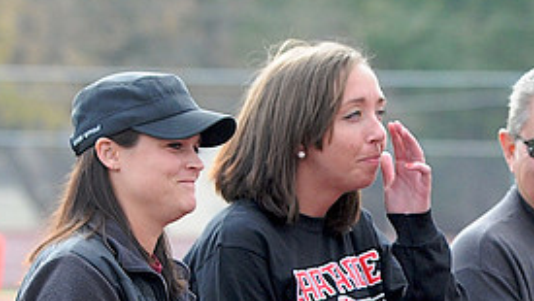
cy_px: 346
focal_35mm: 384
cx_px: 476
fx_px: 5440
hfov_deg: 5.6
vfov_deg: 3.2
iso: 500
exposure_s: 1/640
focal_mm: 116
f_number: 4
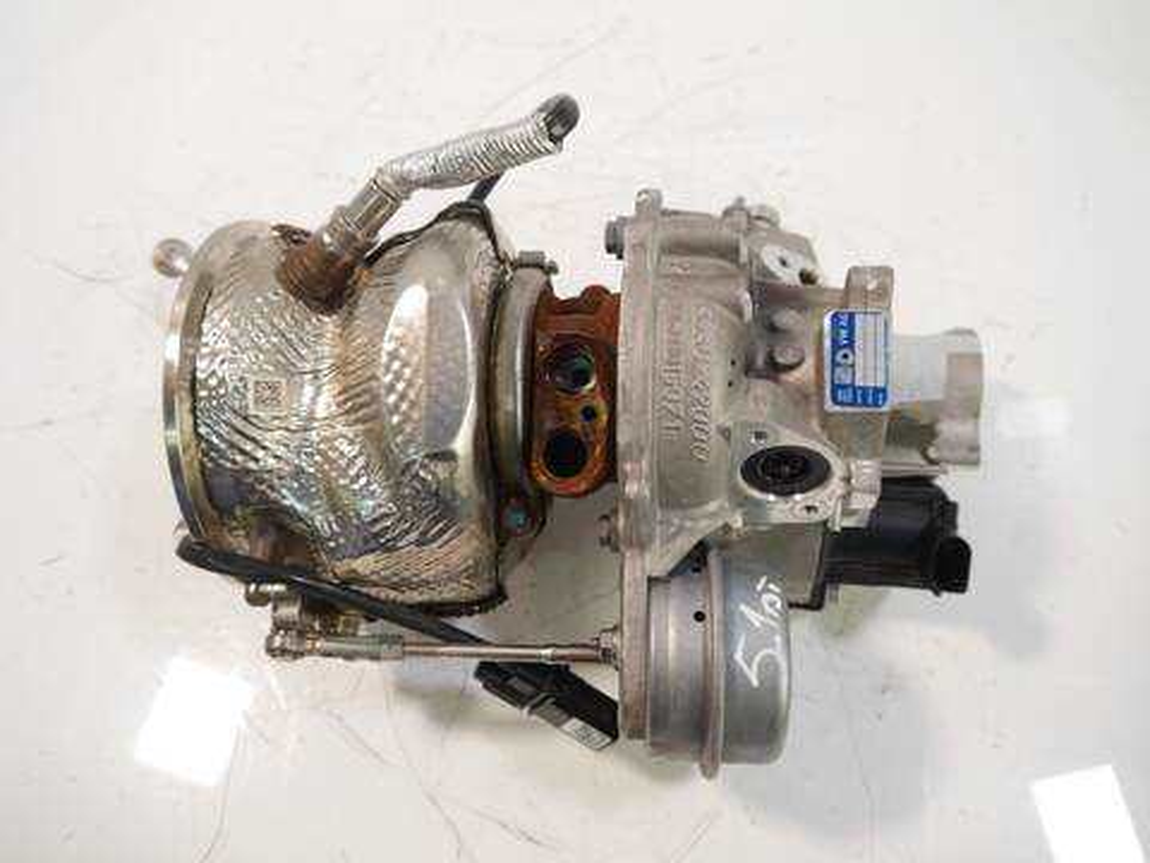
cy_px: 432
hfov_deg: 63.4
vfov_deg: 49.7
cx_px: 575
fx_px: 930
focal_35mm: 28
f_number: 3.5
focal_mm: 14
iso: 500
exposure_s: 1/60
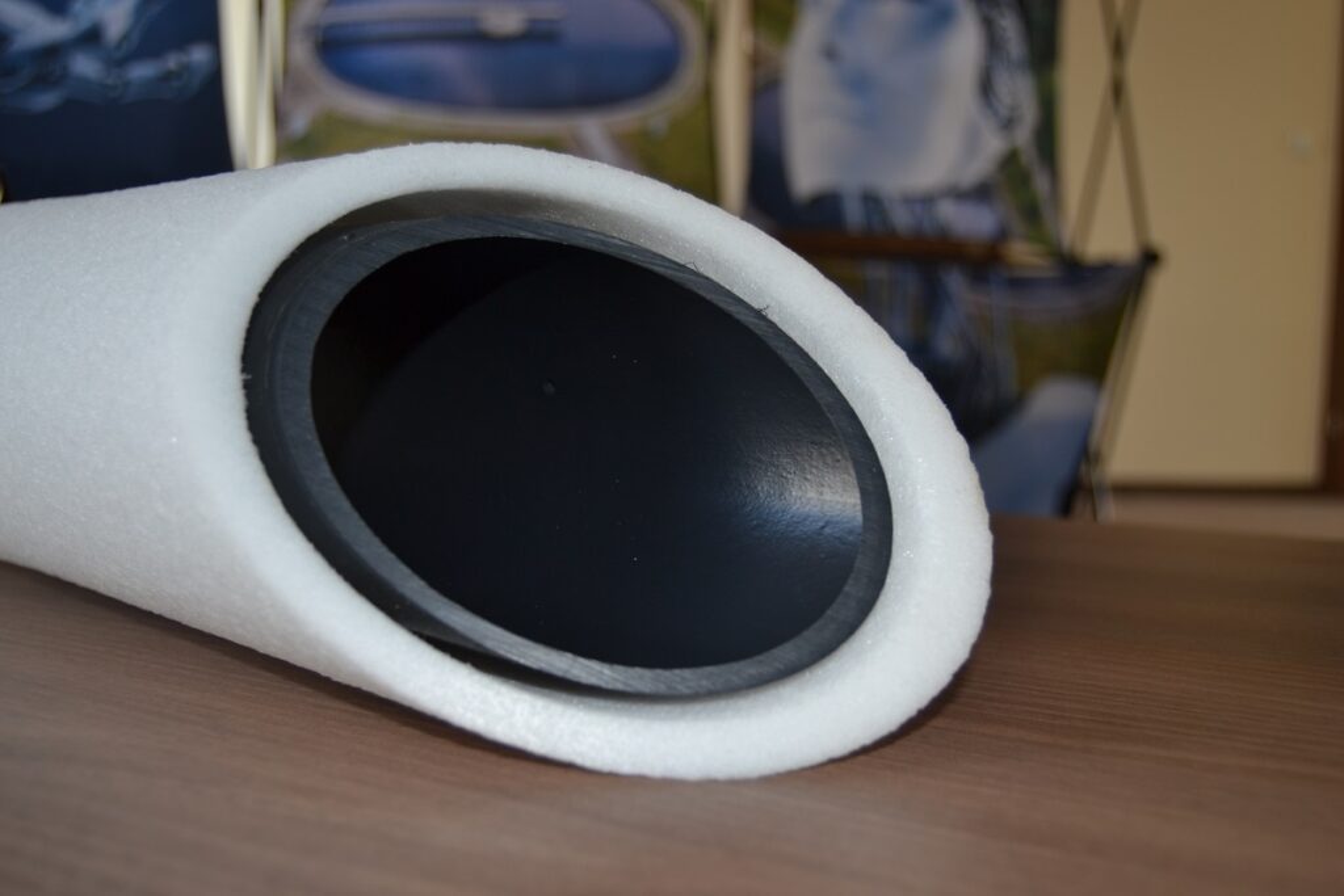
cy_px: 448
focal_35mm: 34
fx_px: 1288
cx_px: 672
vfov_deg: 38.4
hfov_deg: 55.1
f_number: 3.8
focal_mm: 23
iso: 140
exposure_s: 1/60
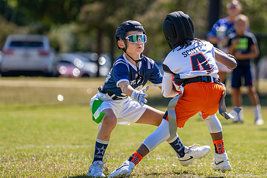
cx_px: 175
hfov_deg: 8.0
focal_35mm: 258
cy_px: 69
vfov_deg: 5.3
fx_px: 1913
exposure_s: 1/2000
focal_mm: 160
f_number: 2.8
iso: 160
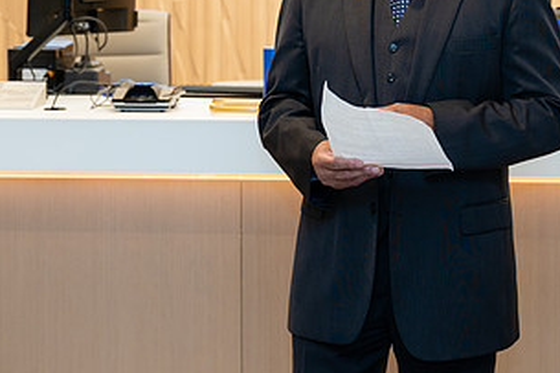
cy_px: 4
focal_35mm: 124
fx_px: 1928
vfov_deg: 10.9
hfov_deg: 16.5
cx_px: 280
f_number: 4
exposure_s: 1/160
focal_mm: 61
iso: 400
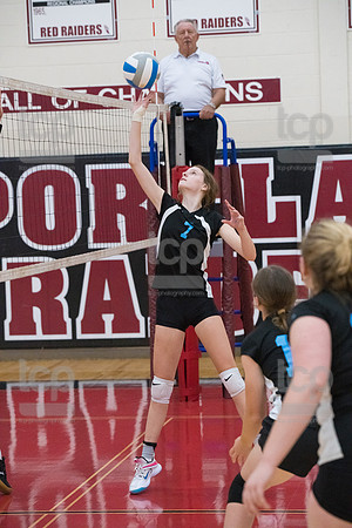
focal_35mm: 120
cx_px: 176
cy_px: 264
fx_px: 1760
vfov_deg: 17.1
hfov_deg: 11.4
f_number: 4.5
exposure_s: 1/1000
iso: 6400
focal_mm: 120
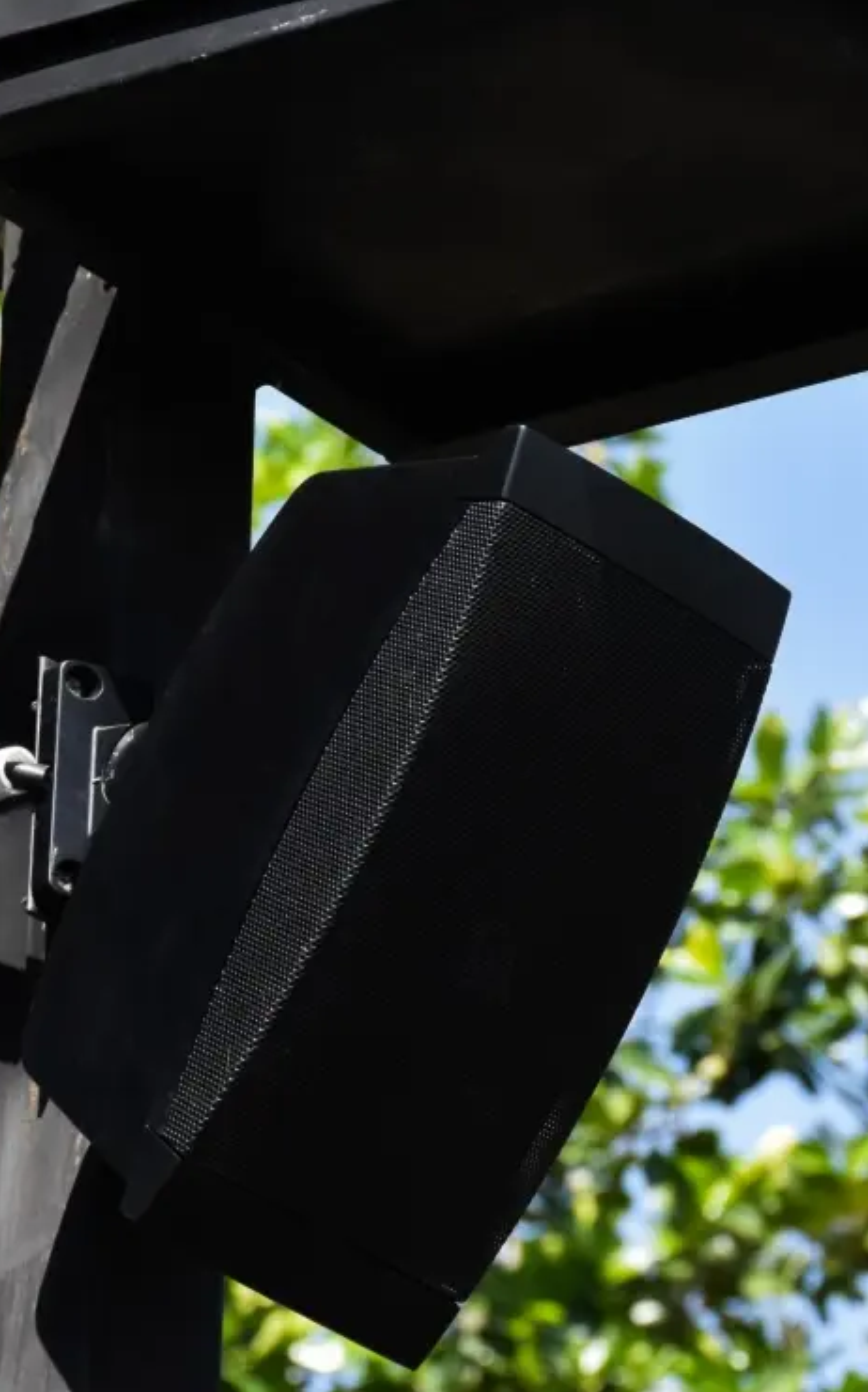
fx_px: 9512
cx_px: 821
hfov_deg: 5.2
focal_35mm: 251
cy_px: 636
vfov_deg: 8.4
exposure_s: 1/2500
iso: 1250
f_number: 8
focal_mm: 75
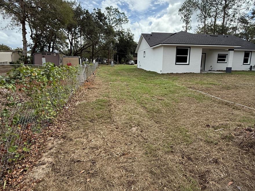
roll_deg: -0.6
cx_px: 126
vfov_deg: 68.5
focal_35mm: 19
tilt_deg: -8.3
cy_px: 84
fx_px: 140
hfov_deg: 84.7
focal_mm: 2.22
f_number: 2.2
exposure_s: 1/1795
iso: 64
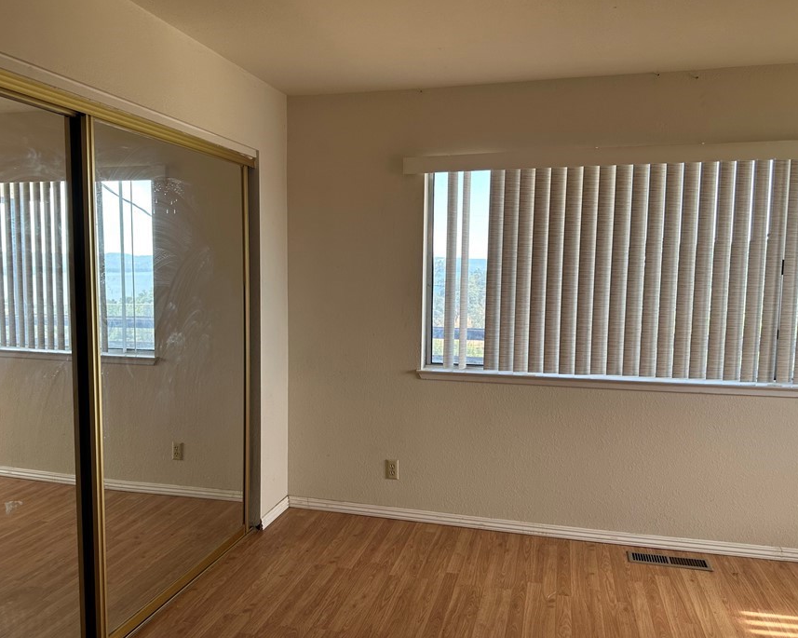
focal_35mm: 28
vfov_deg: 51.5
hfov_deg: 62.2
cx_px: 378
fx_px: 661
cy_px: 326
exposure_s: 1/164
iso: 100
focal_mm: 6.86
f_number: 1.78
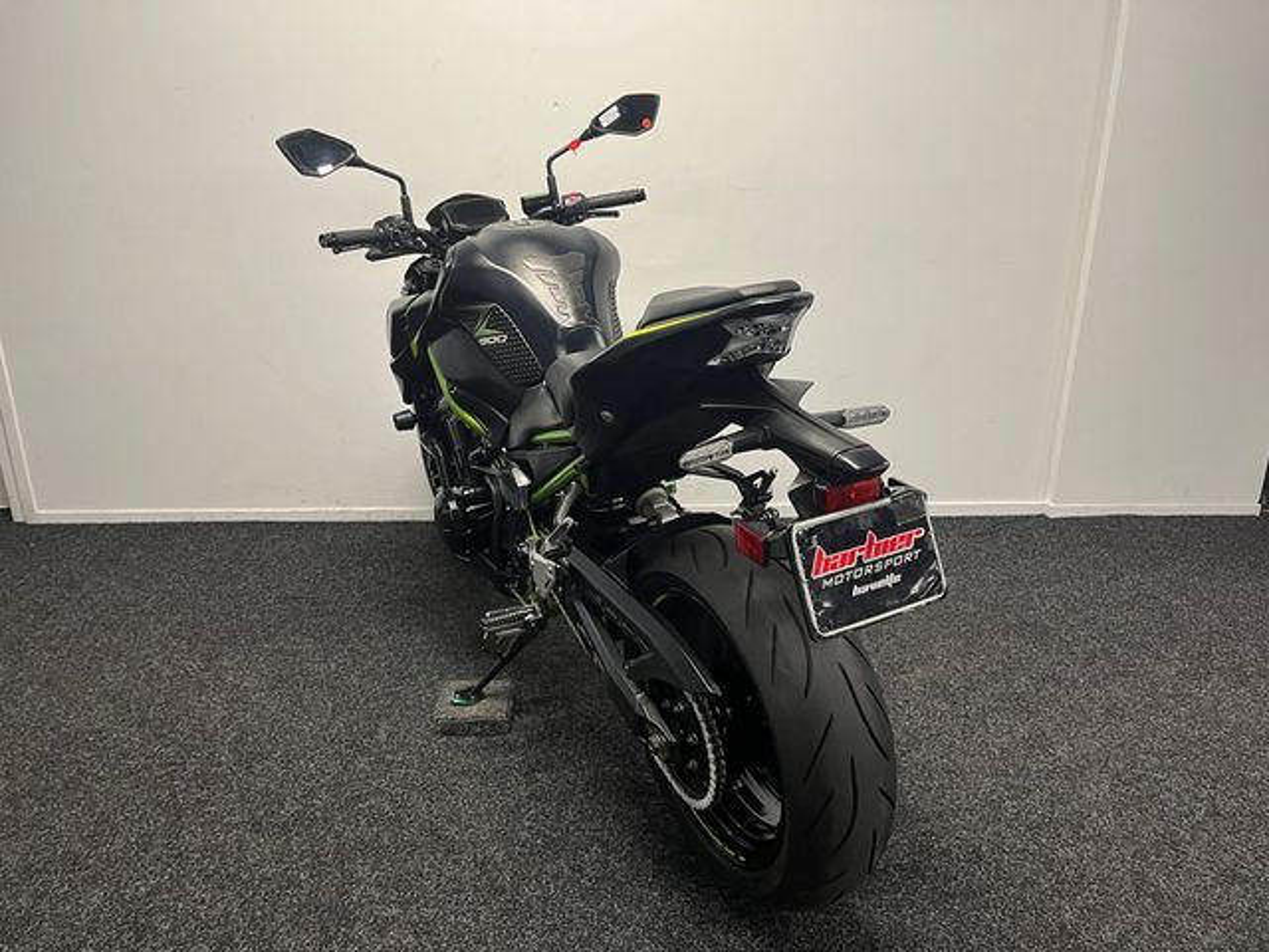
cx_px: 634
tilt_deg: -19.4
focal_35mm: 26
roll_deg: +0.3
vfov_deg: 53.1
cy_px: 476
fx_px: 953
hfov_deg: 67.3
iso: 100
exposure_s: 1/50
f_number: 1.6
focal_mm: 5.1
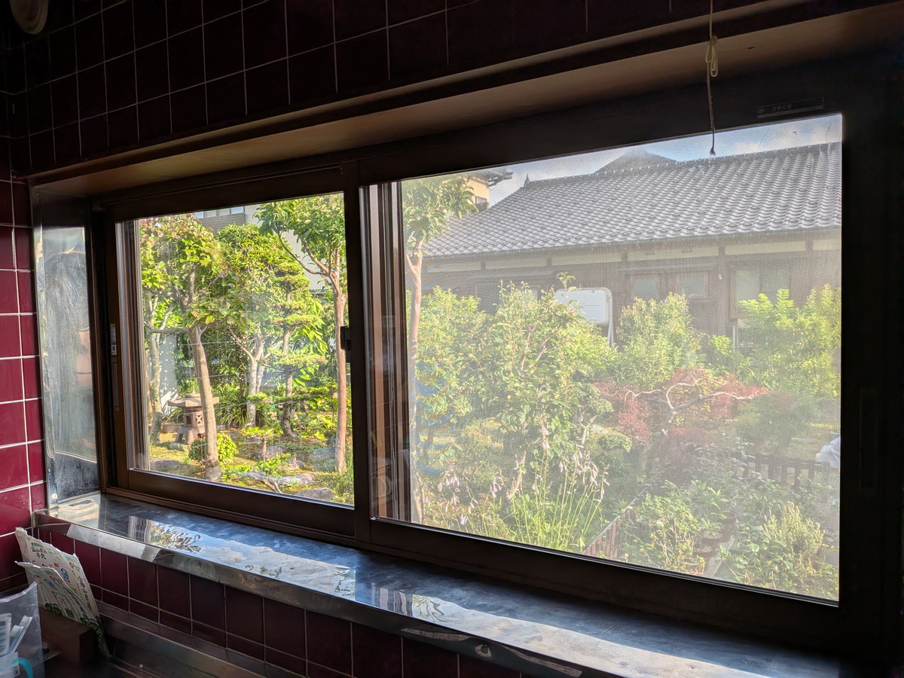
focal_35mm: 24
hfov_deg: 71.6
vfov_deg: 56.8
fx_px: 627
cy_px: 339
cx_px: 452
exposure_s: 1/1266
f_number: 1.7
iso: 32
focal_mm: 4.53
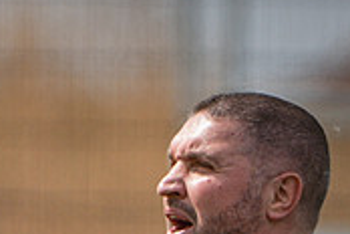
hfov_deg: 0.8
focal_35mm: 2672
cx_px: 136
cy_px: 444
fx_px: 25976
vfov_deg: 0.5
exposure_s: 1/2000
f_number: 4
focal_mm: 400
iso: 400
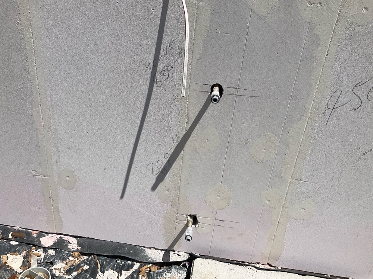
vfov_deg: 48.2
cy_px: 140
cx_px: 186
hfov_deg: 61.7
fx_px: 312
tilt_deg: -24.3
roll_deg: -4.0
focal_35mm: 29
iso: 16
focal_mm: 3
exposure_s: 1/6536
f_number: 1.8
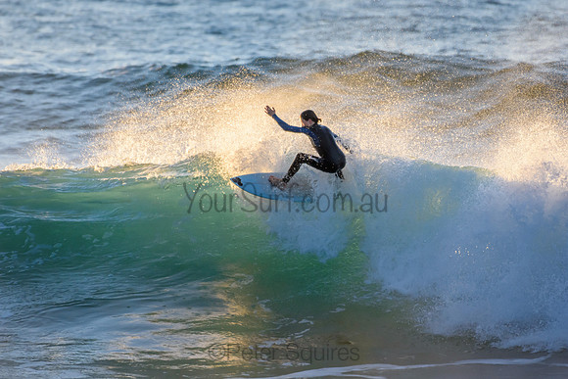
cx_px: 284
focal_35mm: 750
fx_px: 11836
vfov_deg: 1.8
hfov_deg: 2.7
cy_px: 190
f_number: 5.6
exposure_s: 1/1600
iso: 720
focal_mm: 500
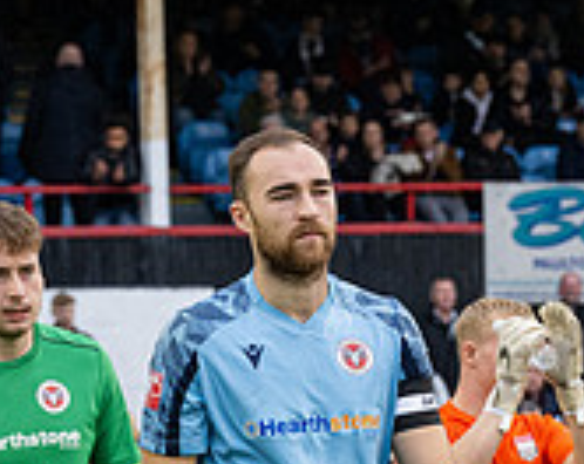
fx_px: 4621
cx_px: 275
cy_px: 777
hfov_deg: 7.2
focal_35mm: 268
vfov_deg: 5.7
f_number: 4
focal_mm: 70
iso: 2000
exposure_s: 1/400
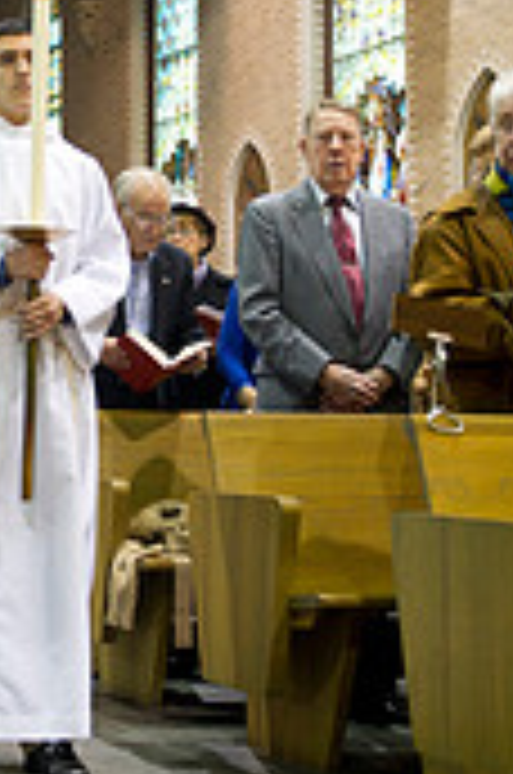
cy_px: 248
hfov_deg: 16.2
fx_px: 1738
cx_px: -88
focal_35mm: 81
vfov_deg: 25.0
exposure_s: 1/80
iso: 1600
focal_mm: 31
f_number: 2.8
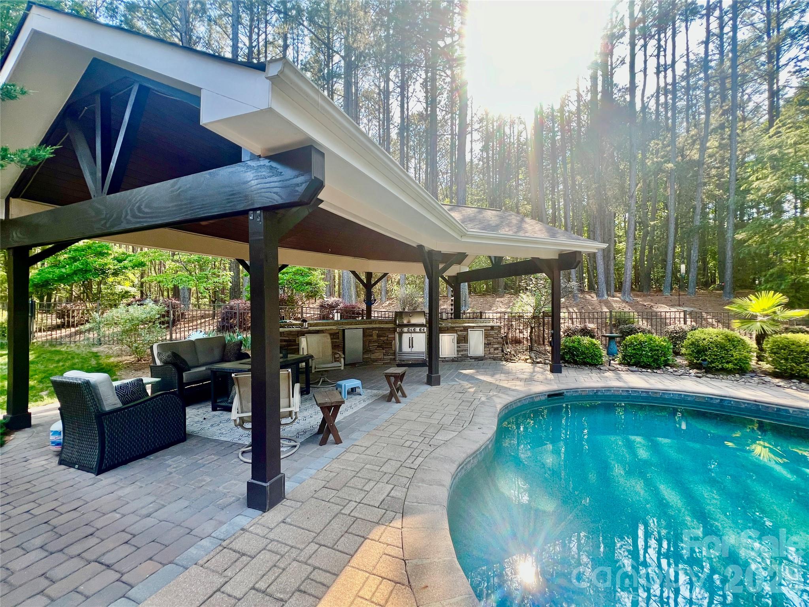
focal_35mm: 13
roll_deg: +0.0
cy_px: 304
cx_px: 404
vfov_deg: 89.9
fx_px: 304
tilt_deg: +0.5
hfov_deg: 106.2
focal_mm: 1.57
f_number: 1.8
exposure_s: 1/99
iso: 50
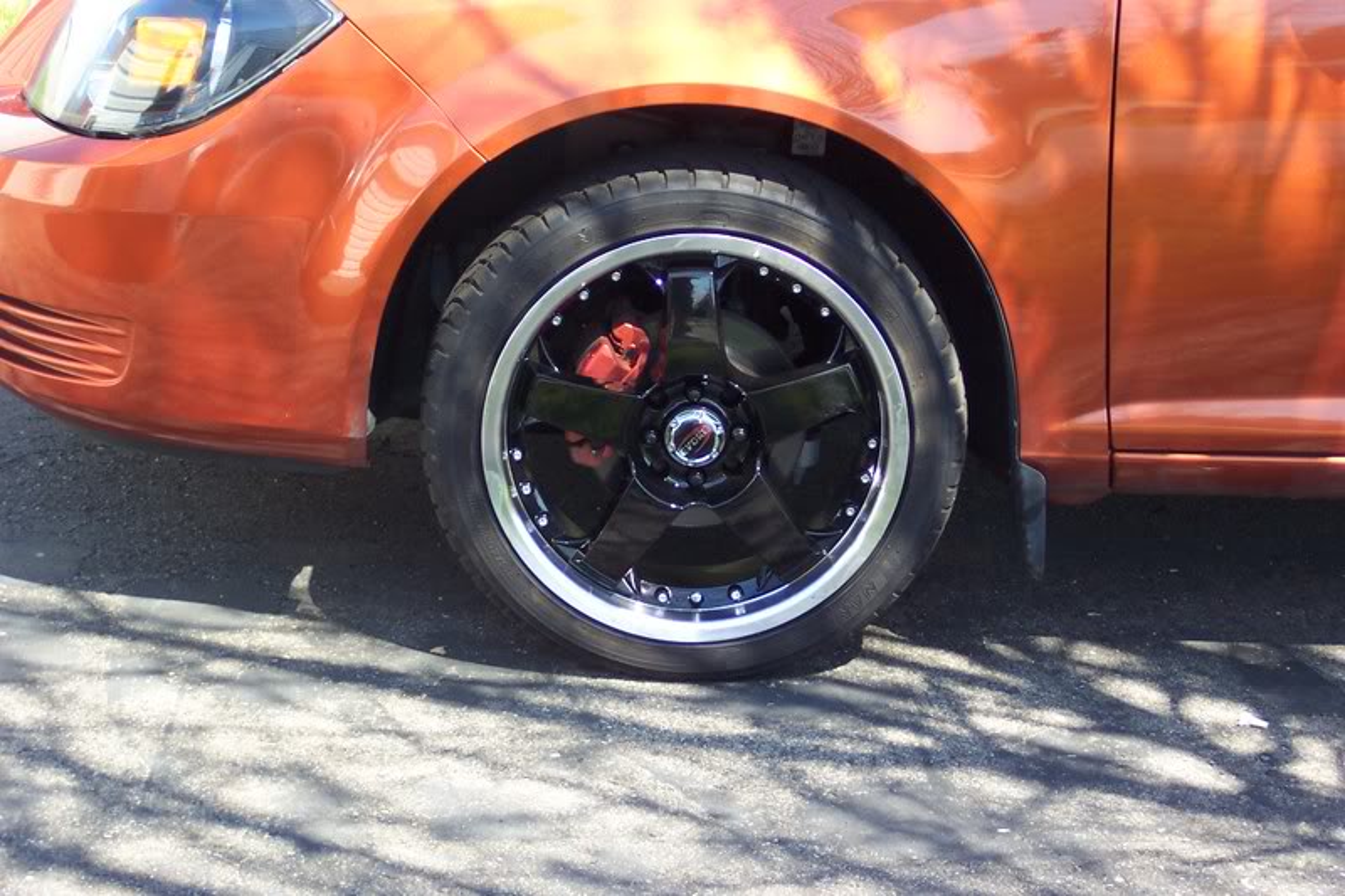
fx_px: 3324
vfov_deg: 15.4
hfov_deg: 22.9
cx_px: 672
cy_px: 448
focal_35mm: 89
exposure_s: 1/180
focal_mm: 18.7
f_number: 4
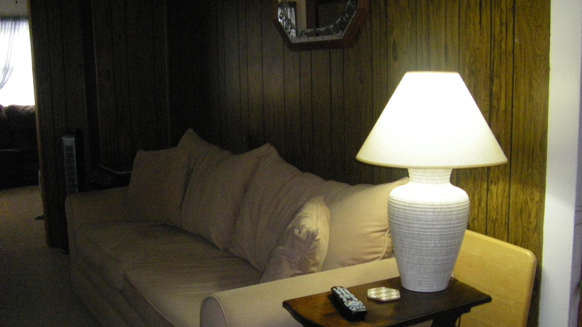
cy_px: 190
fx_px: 648
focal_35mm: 42
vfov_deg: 28.3
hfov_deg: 48.4
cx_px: 291
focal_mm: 6.3
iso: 800
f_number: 3.5
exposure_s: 1/50
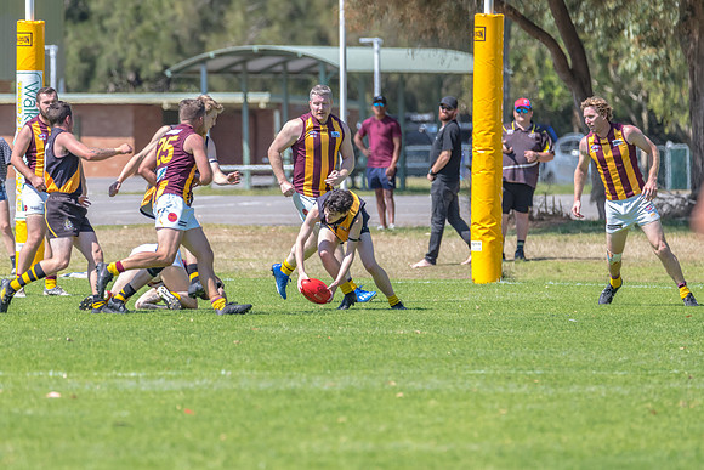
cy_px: 251
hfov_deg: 4.1
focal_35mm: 507
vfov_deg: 2.7
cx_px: 318
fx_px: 9924
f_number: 8
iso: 800
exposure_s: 1/1250
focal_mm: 450
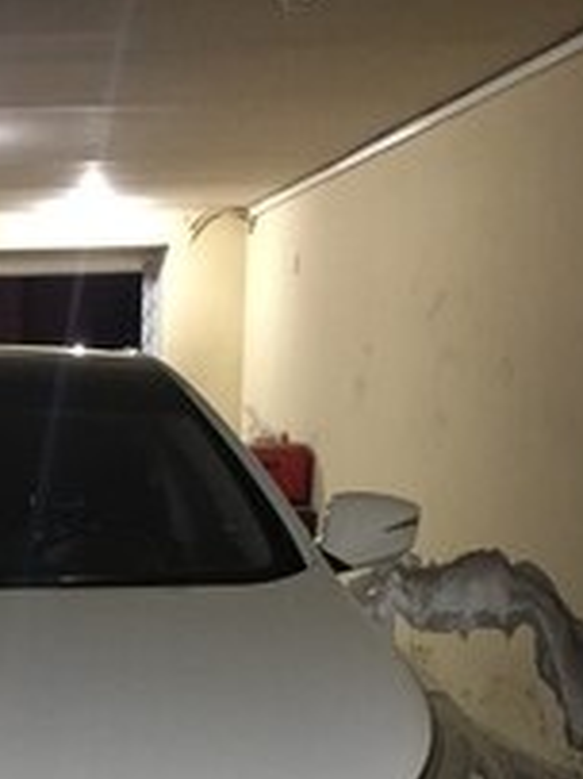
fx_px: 1596
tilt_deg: -18.2
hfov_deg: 19.8
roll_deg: +1.2
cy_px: 940
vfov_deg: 24.7
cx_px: -61
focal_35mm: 71
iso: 200
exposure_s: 1/8
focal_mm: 4.15
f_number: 2.2
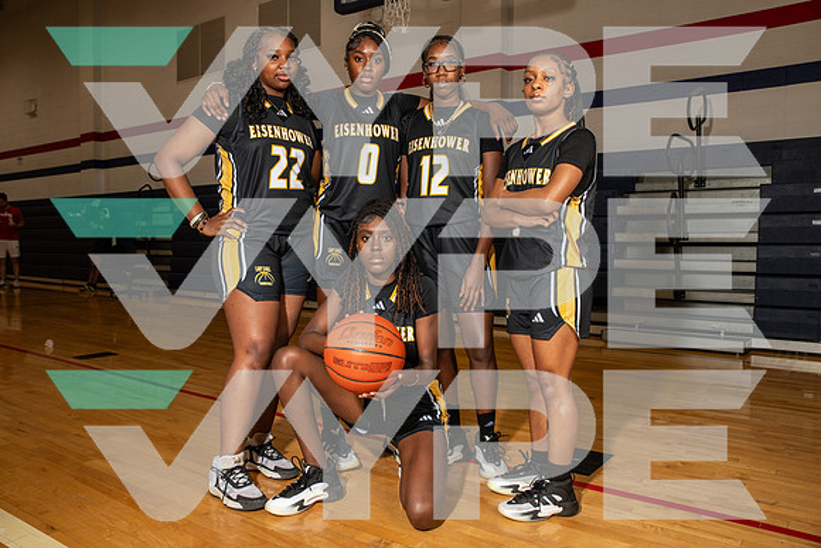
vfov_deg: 43.6
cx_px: 410
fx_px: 684
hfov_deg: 61.9
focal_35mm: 30
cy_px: 274
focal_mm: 30
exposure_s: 1/250
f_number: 6.3
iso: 320
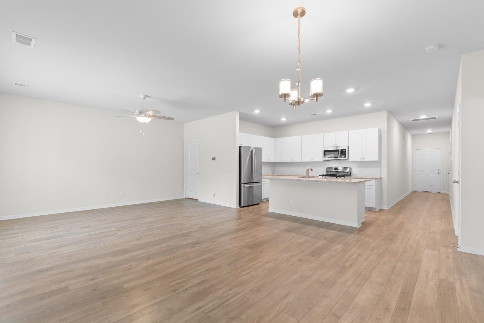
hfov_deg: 100.4
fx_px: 202
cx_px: 242
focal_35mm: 15
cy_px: 162
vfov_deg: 77.3
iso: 100
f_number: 4.5
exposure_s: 1/4
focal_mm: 10
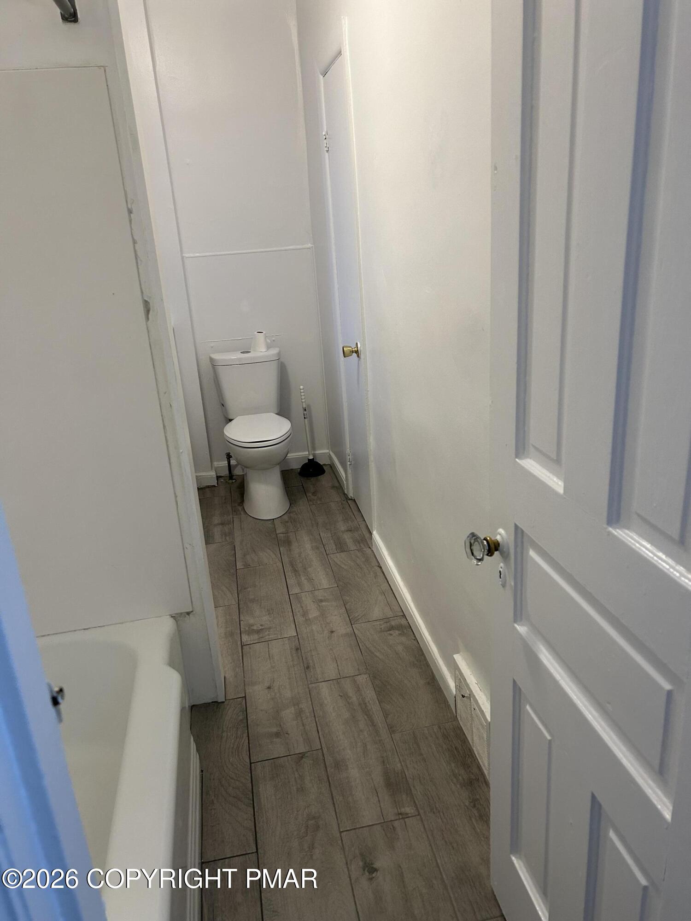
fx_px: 692
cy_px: 460
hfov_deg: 53.1
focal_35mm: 26
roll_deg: +4.5
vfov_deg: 67.3
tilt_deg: -17.2
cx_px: 346
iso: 125
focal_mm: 5.7
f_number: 1.5
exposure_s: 1/120
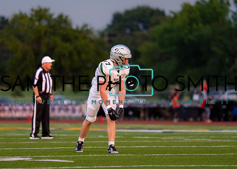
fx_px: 2021
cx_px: 112
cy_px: 84
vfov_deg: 4.8
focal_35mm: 300
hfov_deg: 6.7
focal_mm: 200
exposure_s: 1/2500
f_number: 2.8
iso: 1250
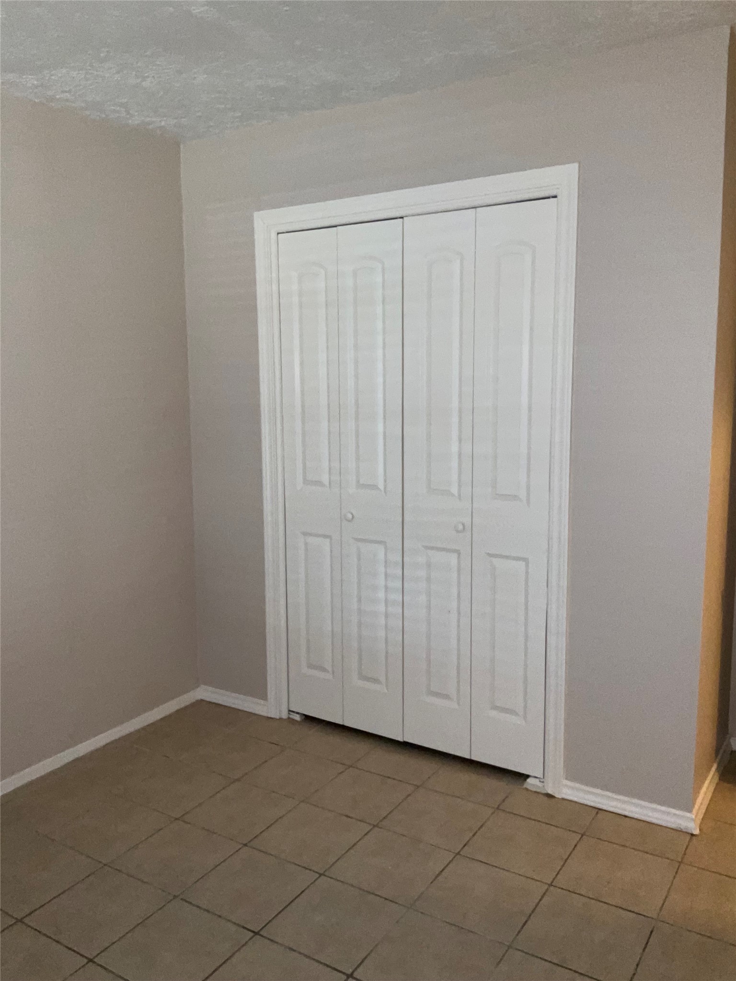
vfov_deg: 61.7
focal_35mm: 29
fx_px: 822
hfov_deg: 48.2
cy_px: 490
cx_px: 368
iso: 125
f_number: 1.8
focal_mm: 3
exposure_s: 1/60
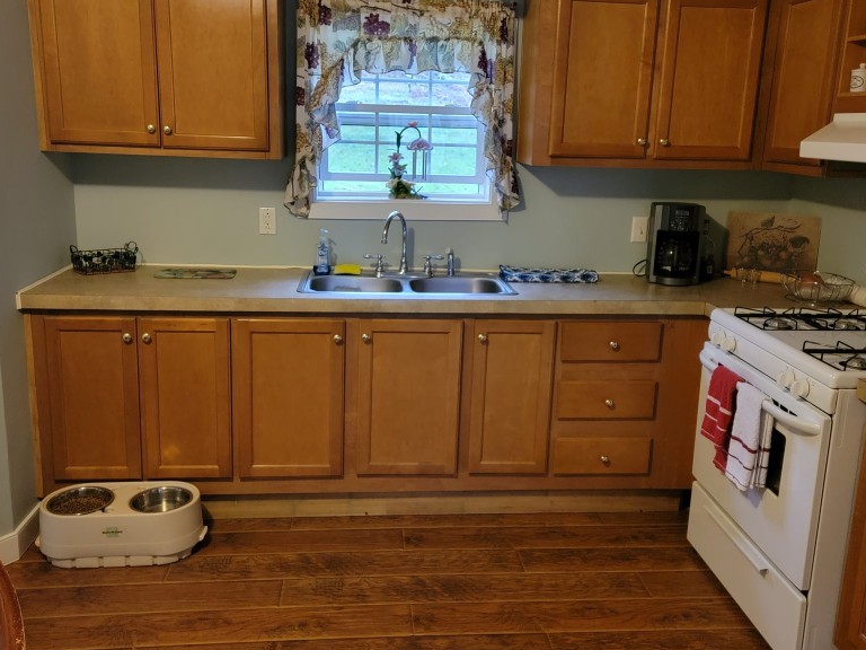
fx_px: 801
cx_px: 443
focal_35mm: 32
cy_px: 281
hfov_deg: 56.8
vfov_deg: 44.1
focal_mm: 6.7
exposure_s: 1/40
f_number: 1.8
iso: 640
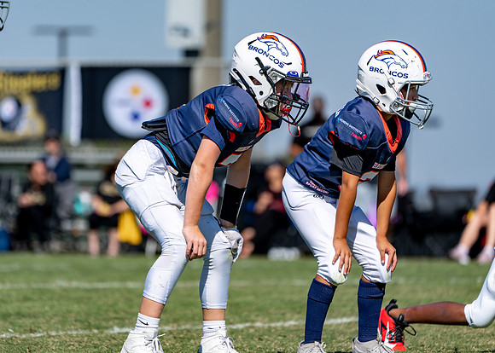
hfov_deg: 5.1
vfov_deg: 3.6
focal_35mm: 397
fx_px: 5579
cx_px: 210
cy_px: 163
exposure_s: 1/1600
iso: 125
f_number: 5.6
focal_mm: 352
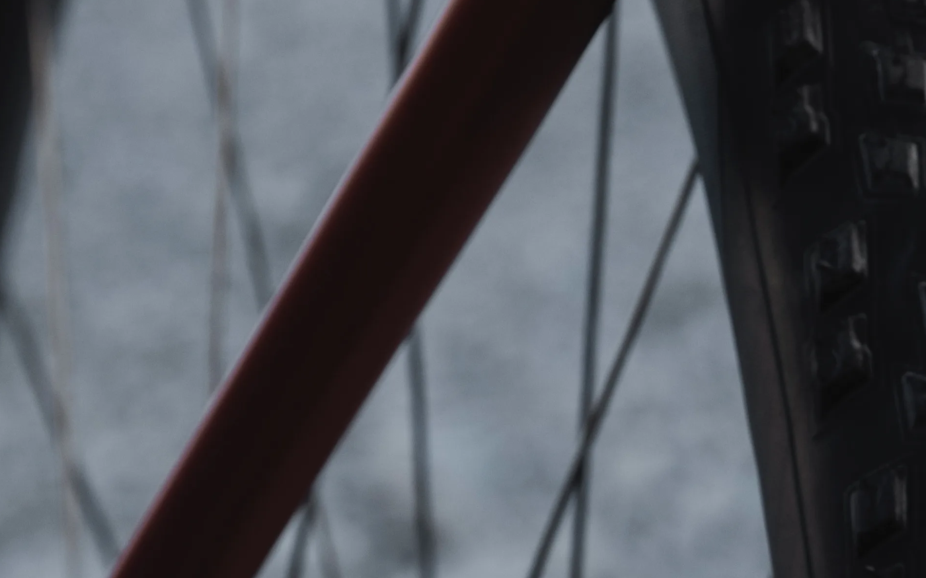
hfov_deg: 6.1
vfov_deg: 3.8
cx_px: 1440
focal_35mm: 341
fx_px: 8605
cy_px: 620
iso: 160
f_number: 8
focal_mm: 77
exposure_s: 1/100
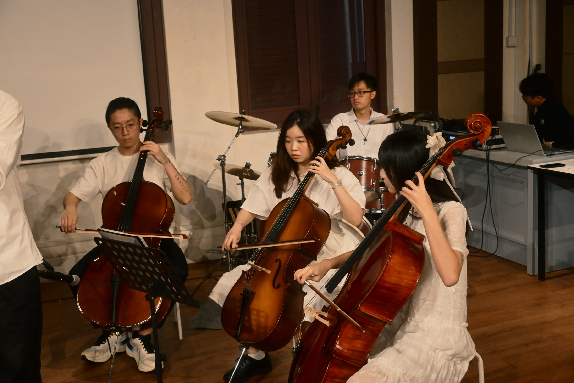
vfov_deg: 30.5
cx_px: 287
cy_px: 192
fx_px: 702
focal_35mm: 44
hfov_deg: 44.5
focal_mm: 44
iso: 2500
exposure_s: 1/100
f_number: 5.3
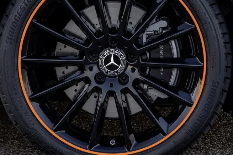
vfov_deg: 4.8
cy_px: 44
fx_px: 1838
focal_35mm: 284
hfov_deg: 7.3
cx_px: 113
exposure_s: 1/8
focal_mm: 155
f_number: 11
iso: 200
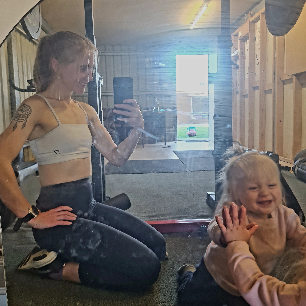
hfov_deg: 52.5
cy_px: 138
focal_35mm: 31
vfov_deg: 52.4
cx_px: 154
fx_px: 310
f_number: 1.8
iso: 160
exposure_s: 1/50
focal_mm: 5.4
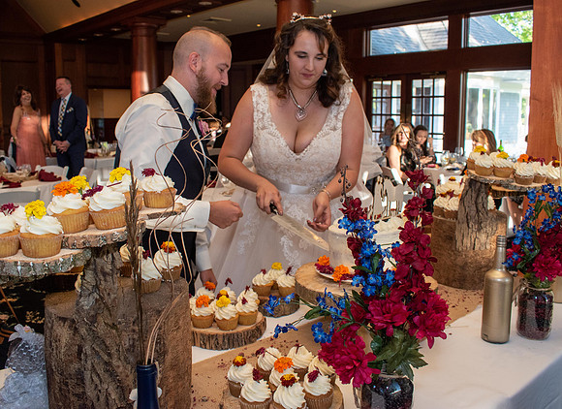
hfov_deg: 57.5
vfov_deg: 43.5
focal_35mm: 32
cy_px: 181
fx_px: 512
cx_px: 263
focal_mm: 18
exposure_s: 1/100
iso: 800
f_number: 5
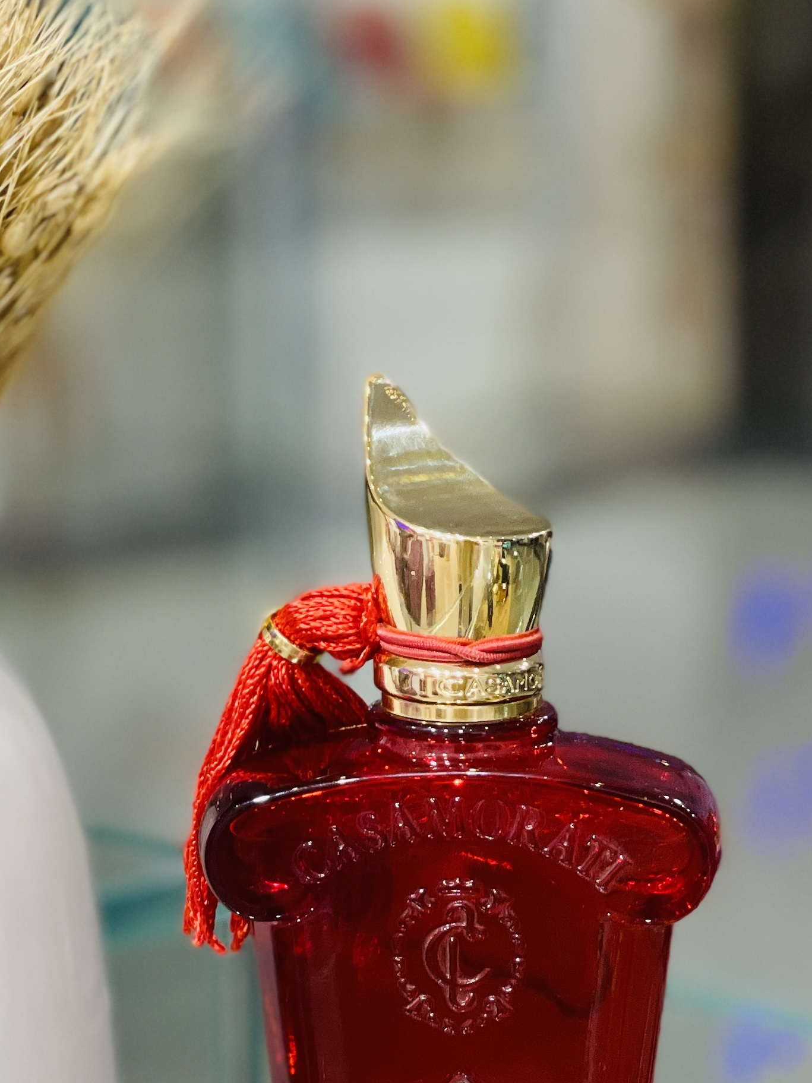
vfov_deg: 17.1
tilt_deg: -12.8
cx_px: 366
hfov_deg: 12.9
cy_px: 741
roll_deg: +0.6
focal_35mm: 115
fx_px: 3597
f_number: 2
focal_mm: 6
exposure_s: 1/100
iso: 100
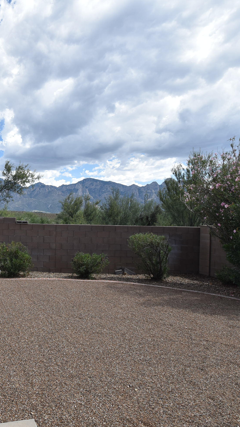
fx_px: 271
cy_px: 214
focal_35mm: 24
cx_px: 14
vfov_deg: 76.3
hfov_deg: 42.7
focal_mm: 10
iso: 200
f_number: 9
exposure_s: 1/320
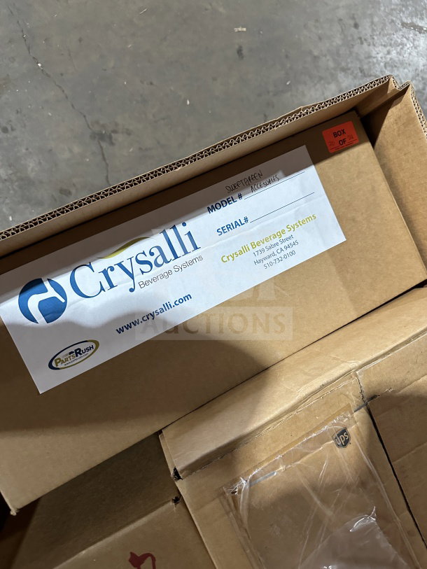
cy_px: 284
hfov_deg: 56.8
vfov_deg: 71.6
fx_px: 395
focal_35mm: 24
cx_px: 214
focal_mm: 6.86
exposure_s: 1/60
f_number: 1.78
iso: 400
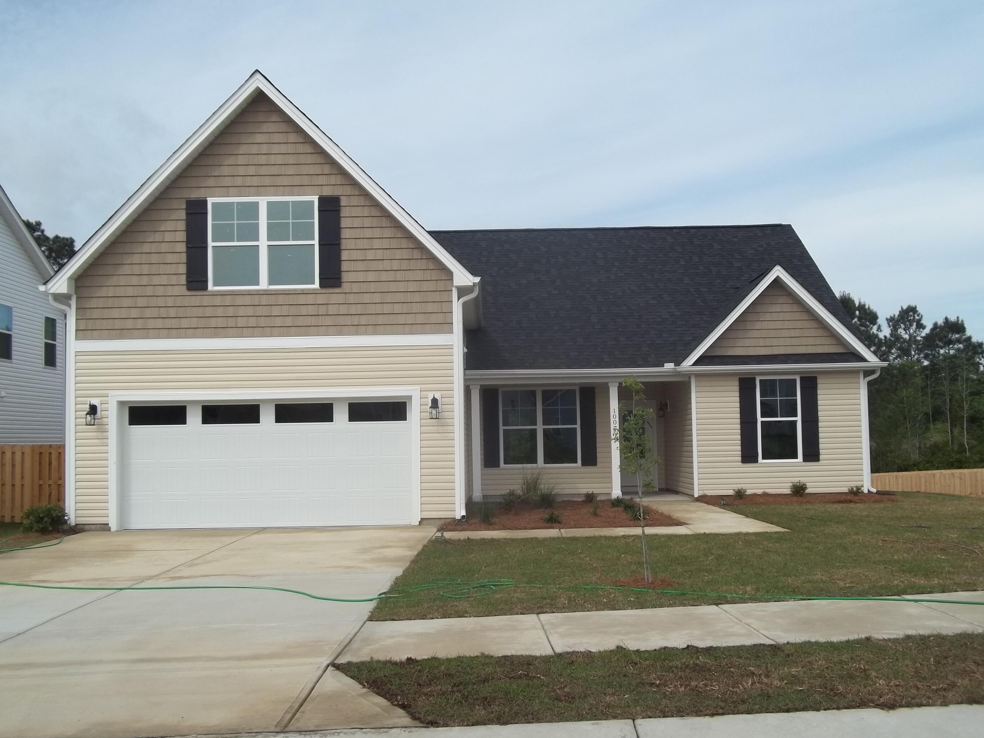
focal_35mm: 35
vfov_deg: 40.7
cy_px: 401
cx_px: 493
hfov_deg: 52.6
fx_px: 995
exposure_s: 1/160
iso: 64
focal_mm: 5.7
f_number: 8.8
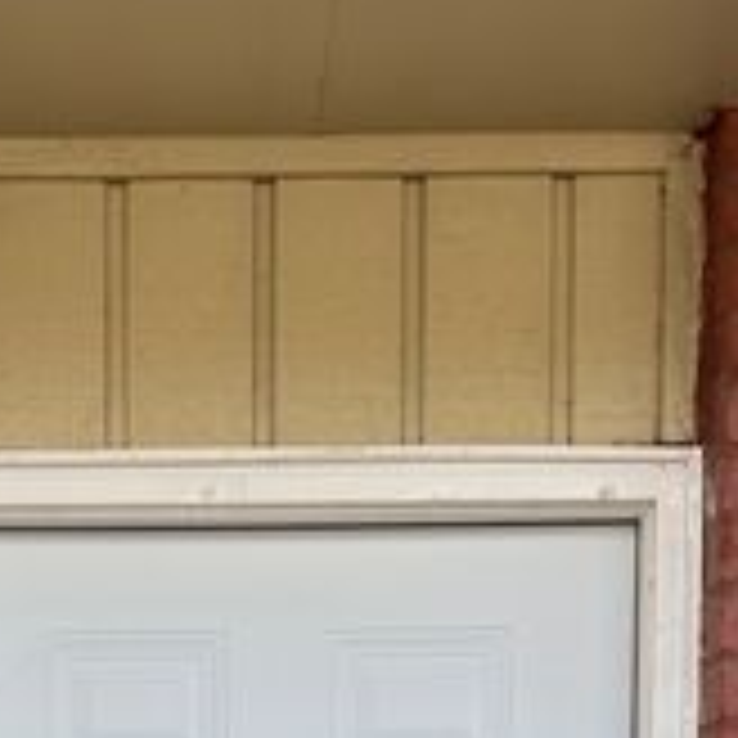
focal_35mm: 86
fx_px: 2074
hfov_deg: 20.0
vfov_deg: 17.6
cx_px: 189
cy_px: 1181
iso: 100
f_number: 1.78
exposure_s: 1/1203
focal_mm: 6.76
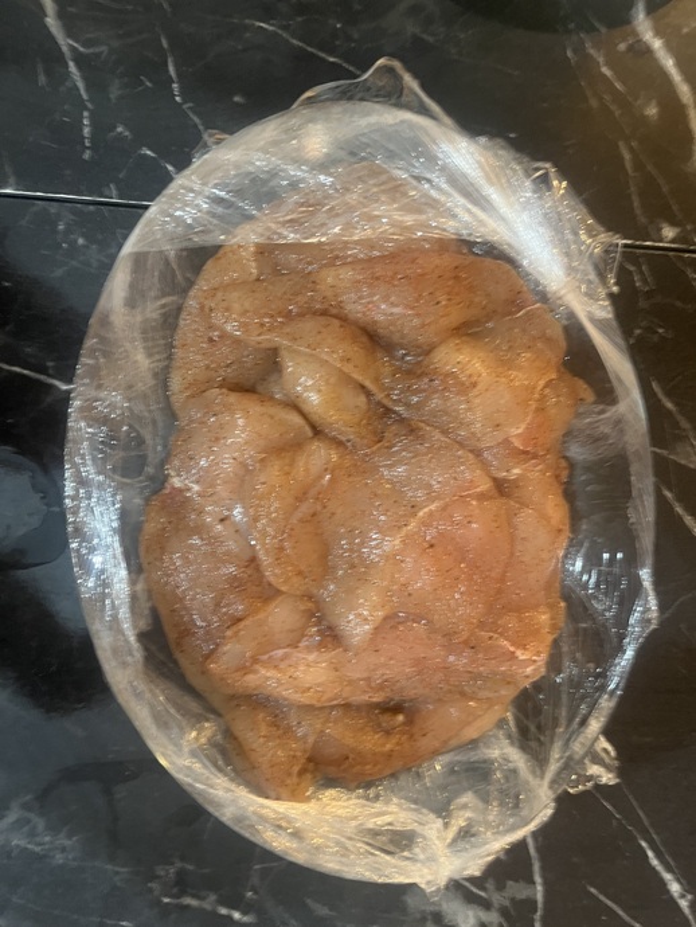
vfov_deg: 67.3
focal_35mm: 26
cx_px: 348
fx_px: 697
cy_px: 464
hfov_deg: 53.1
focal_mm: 5.1
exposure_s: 1/25
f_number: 1.6
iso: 500
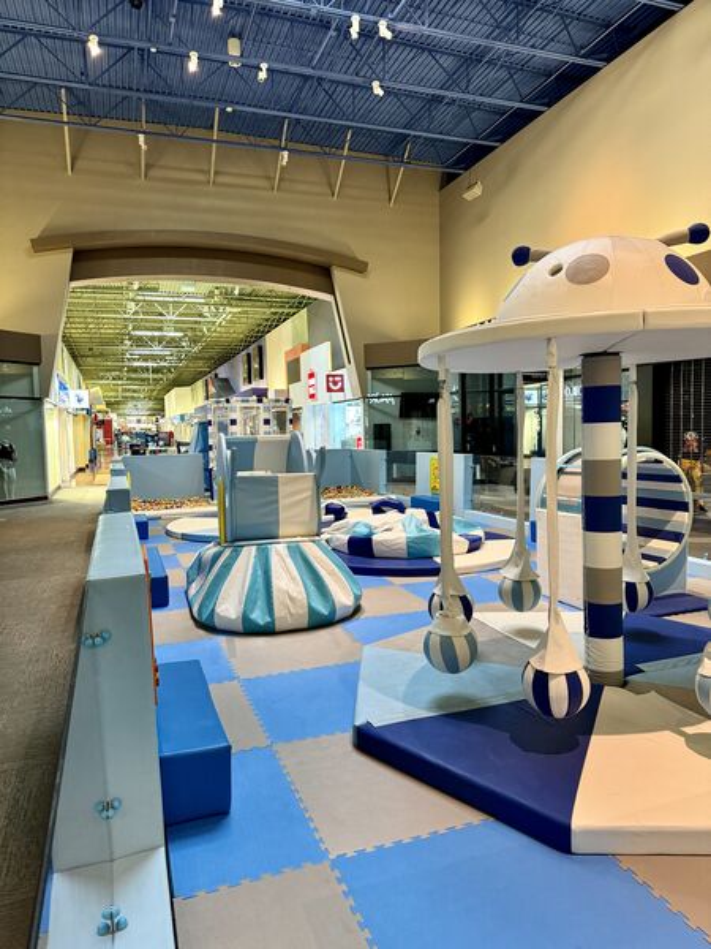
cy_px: 474
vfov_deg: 71.6
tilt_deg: -4.1
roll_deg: +1.0
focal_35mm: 24
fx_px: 657
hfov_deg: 56.8
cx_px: 356
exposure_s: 1/60
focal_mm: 6.86
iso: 320
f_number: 1.78
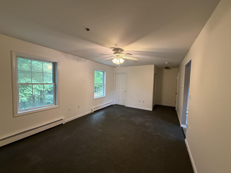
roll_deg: -1.1
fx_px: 93
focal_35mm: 14
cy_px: 86
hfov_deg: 102.1
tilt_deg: -2.5
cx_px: 116
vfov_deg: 85.7
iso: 320
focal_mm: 2.22
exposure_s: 1/60
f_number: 2.2
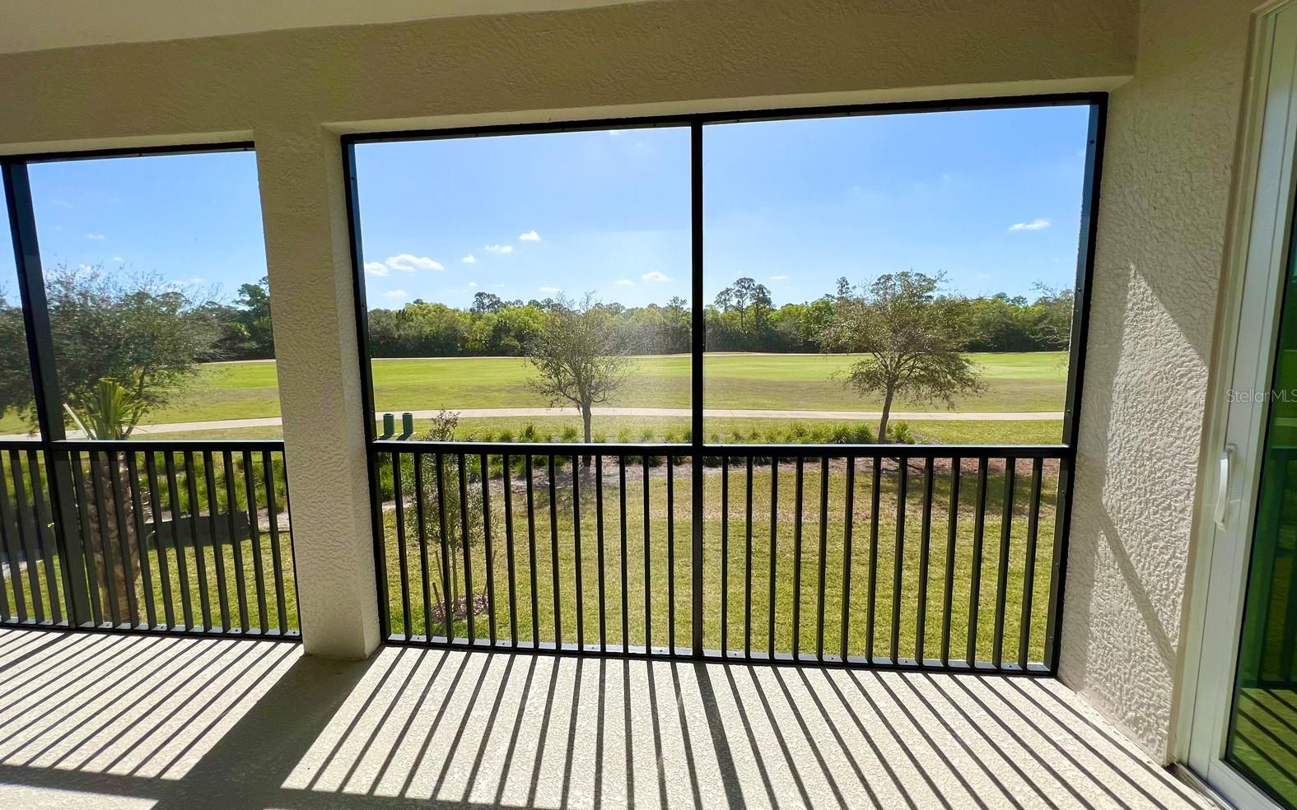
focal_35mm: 14
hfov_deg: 105.3
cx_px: 645
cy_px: 395
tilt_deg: -6.3
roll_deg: +0.1
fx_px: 495
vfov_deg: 78.6
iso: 32
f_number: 1.8
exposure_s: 1/1429
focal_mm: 1.57
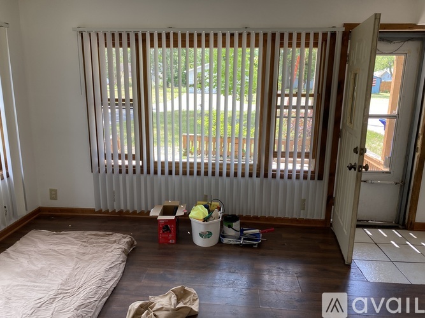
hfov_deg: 67.3
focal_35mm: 26
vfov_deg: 53.0
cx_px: 212
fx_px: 319
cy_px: 159
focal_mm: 4.25
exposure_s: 1/122
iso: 40
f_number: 1.8
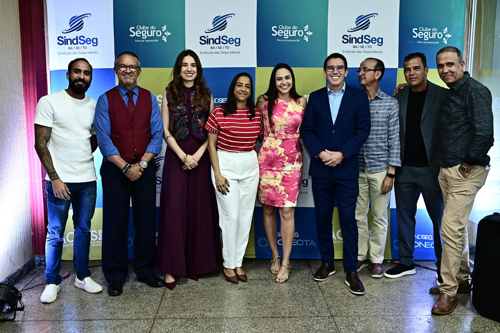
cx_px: 250
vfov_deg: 37.8
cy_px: 166
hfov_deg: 54.5
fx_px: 486
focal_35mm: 35
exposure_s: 1/125
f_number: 3.5
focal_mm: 35
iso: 1250
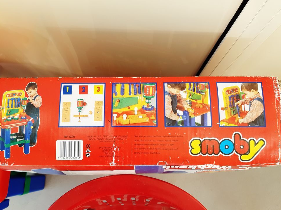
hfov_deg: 65.3
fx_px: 219
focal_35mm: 27
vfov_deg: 51.3
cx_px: 135
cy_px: 104
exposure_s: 1/165
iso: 40
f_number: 1.7
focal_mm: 3.92
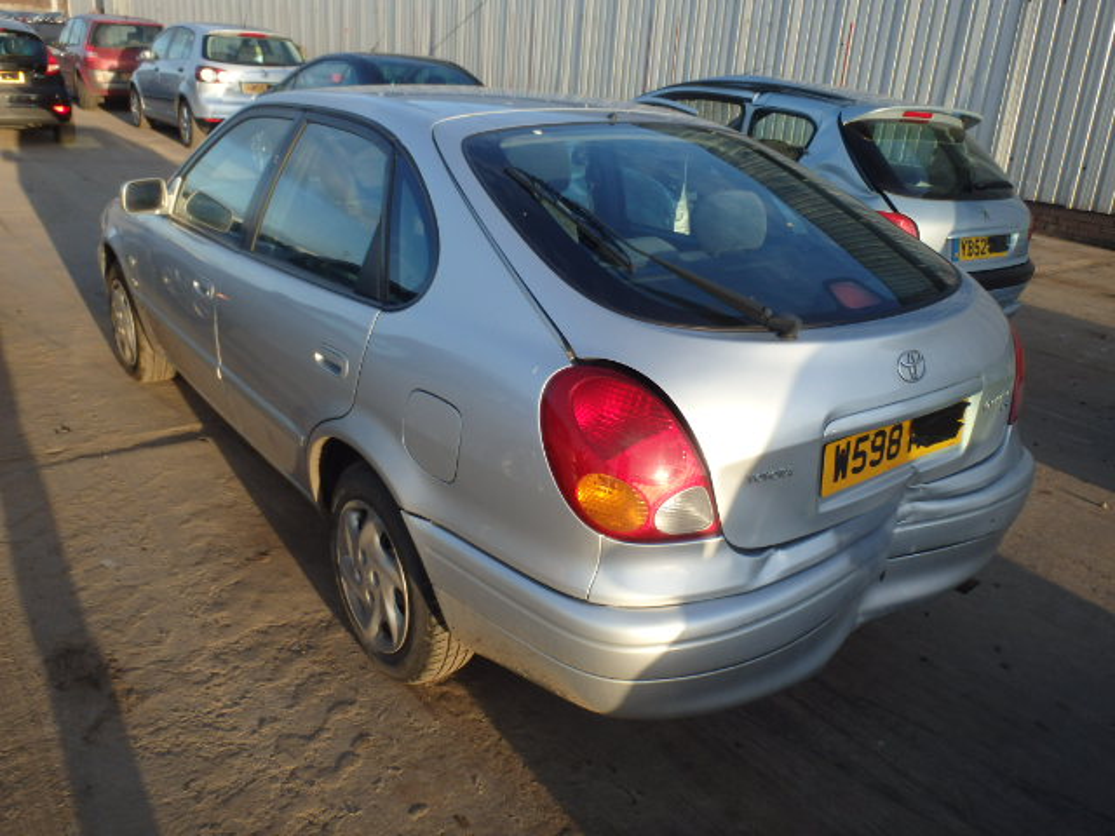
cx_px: 558
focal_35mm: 28
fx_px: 902
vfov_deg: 49.7
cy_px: 418
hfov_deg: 63.4
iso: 125
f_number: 3.9
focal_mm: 5
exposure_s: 1/250
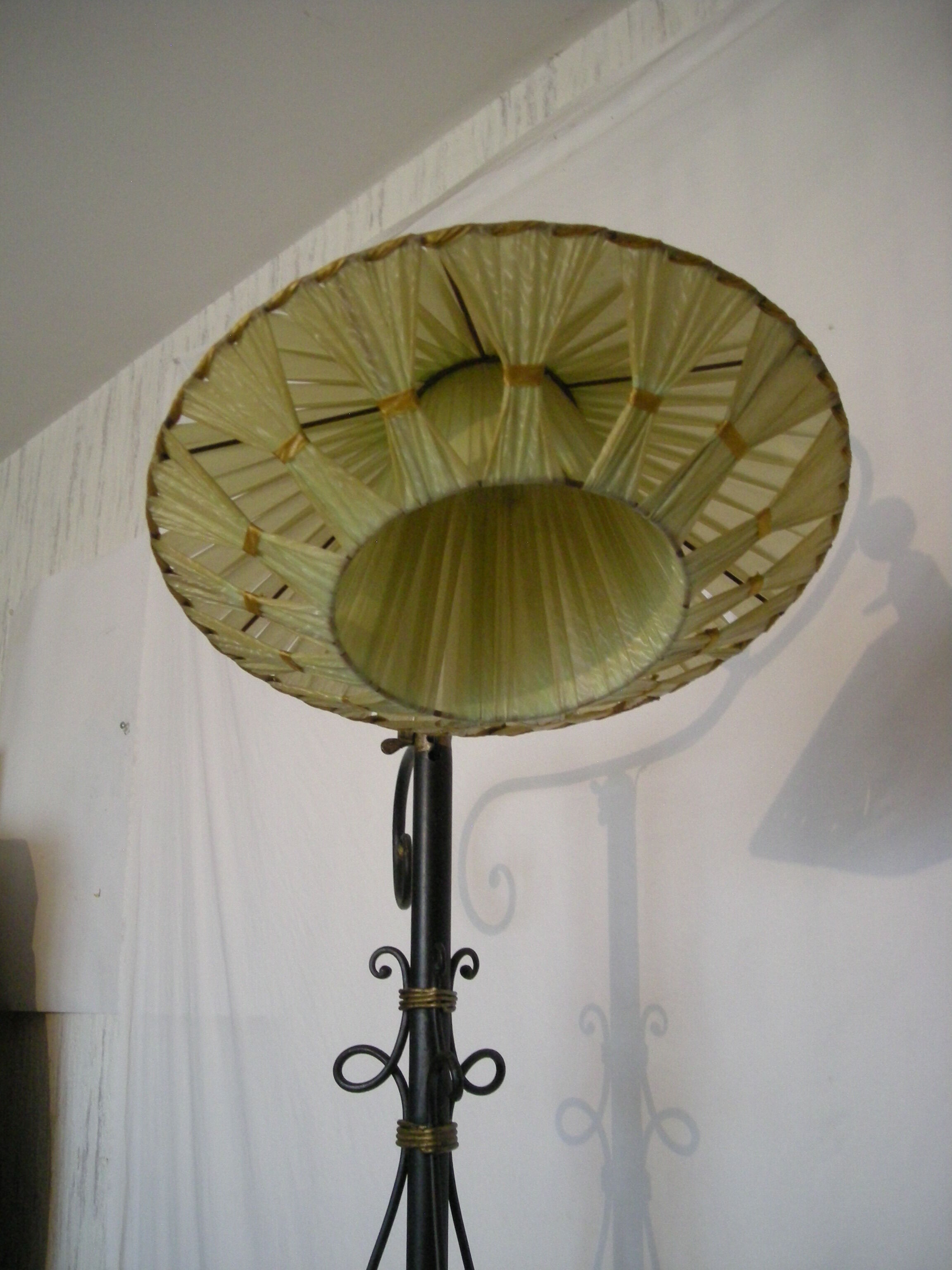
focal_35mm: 35
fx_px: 1283
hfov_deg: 40.7
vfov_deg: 52.6
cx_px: 476
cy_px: 635
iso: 400
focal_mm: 5.7
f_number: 2.8
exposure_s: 1/41
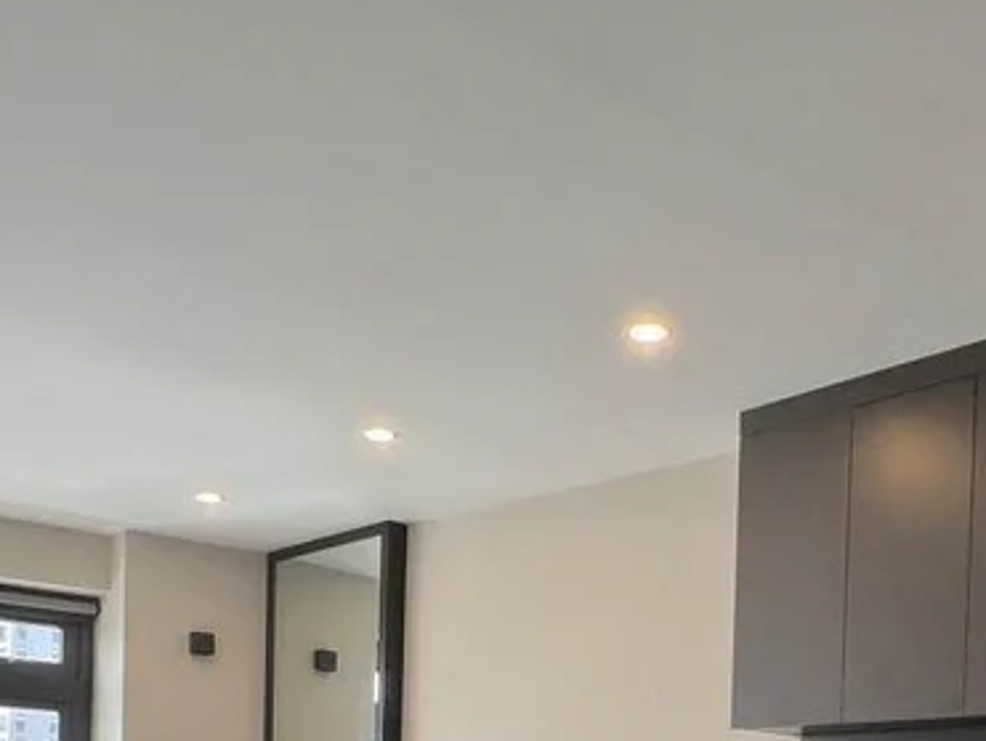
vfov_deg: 29.7
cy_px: 882
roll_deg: -2.0
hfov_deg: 44.4
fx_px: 1197
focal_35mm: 42
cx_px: 606
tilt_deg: -2.2
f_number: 1.8
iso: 40
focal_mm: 1.57
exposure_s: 1/99
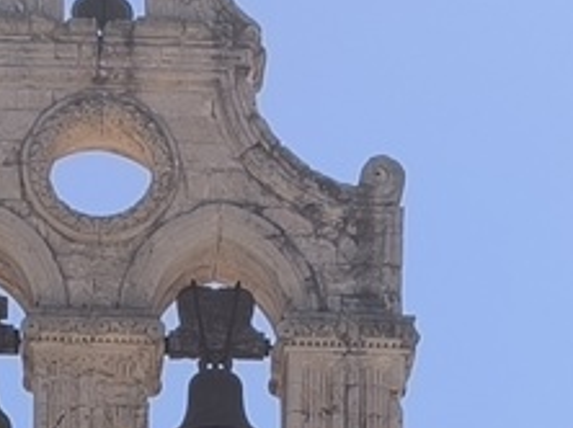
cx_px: 157
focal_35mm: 166
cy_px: 1189
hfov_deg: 11.9
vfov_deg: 7.9
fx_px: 2745
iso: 50
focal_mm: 6.14
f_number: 1.65
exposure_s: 1/1089
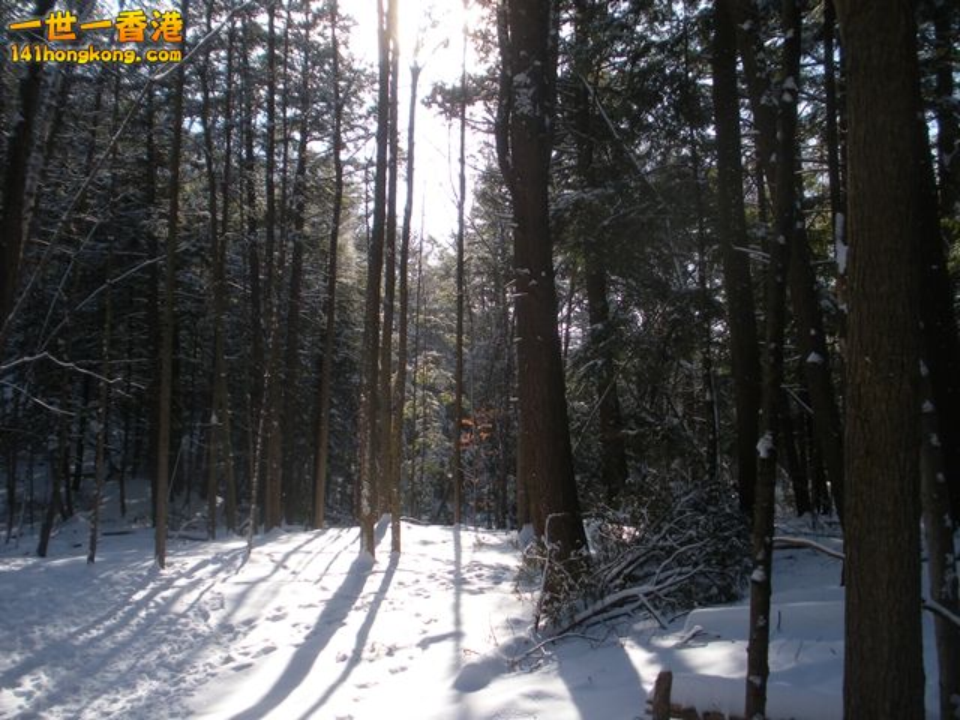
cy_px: 360
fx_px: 998
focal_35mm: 36
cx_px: 480
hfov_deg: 51.4
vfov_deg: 39.7
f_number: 3.5
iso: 64
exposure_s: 1/384
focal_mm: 6.3
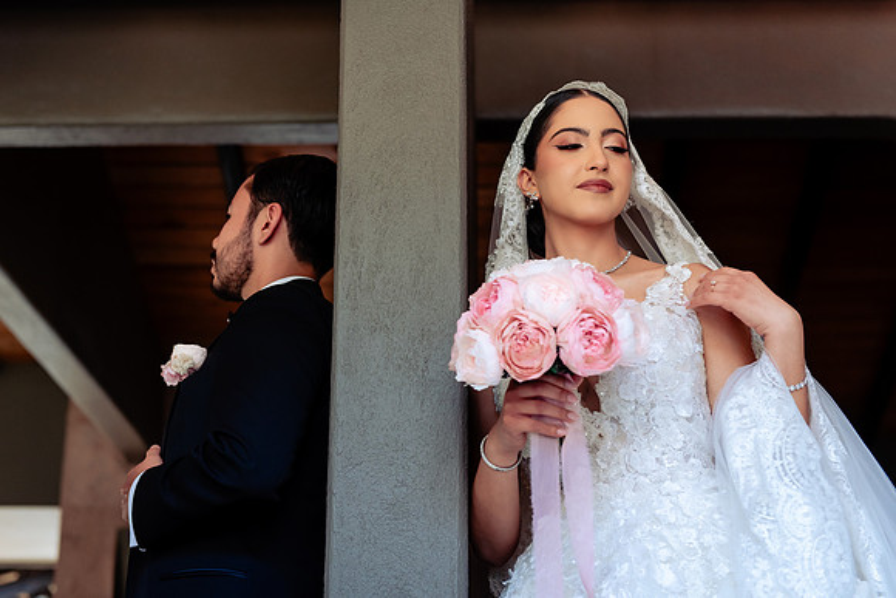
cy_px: 283
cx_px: 424
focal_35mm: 64
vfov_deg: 21.1
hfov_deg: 31.2
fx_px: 1602
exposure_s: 1/250
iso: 500
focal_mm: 60
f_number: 3.5
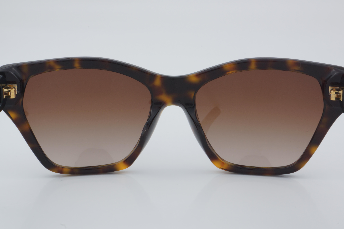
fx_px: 645
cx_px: 172
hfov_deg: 29.9
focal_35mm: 68
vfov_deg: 20.2
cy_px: 114
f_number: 32
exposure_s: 1/4
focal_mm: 45
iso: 100
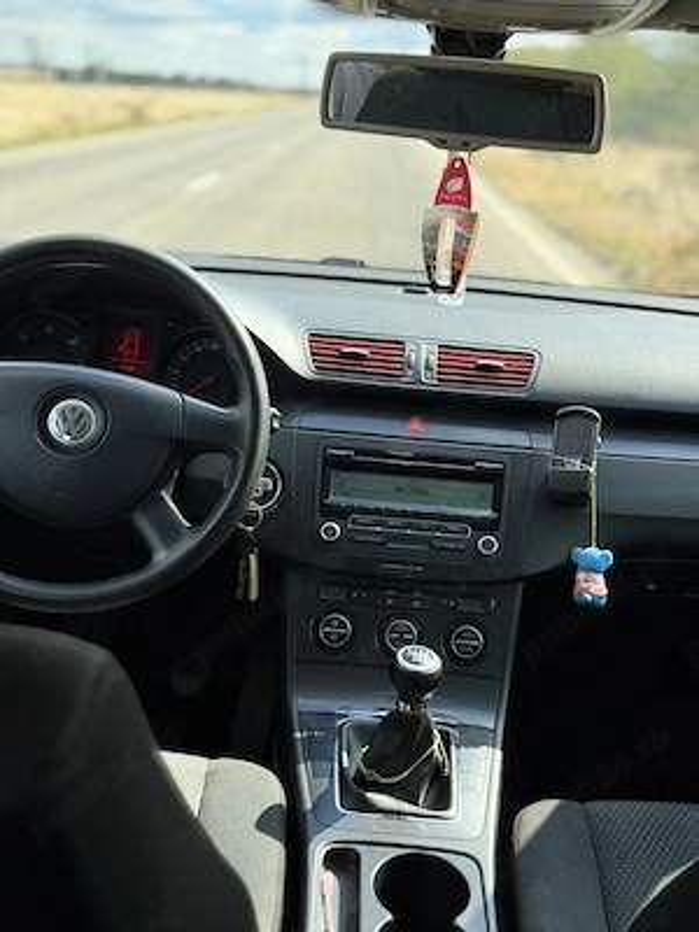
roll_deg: -3.5
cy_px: 466
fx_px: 1292
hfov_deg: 30.3
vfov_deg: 39.7
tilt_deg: -15.3
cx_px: 350
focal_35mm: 48
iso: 64
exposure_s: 1/1203
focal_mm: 6.76
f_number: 1.78
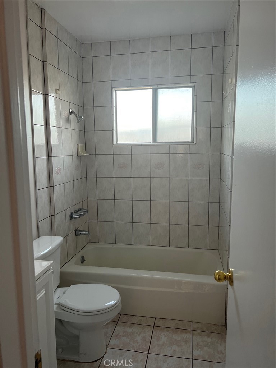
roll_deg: +2.0
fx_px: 276
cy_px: 184
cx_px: 138
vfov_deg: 67.3
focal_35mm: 26
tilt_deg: -5.8
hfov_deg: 53.1
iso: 100
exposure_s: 1/121
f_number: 1.5
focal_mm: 5.7
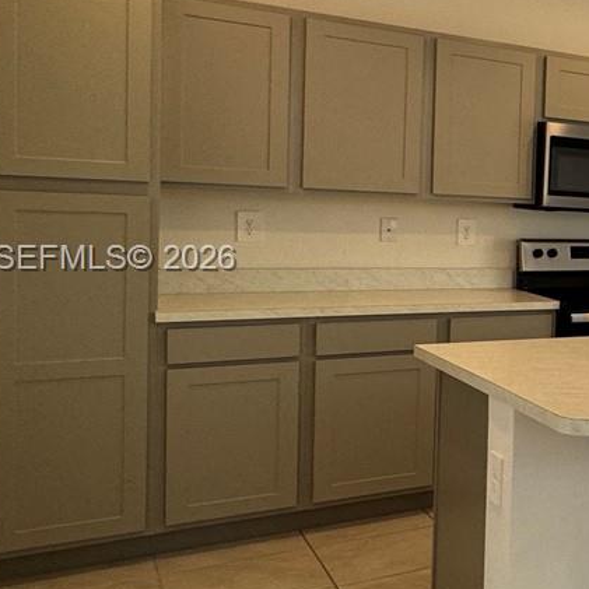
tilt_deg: -3.5
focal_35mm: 47
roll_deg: -3.5
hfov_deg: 25.4
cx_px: 919
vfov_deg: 36.0
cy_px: 260
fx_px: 905
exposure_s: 1/120
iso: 125
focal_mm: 2.22
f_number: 2.2
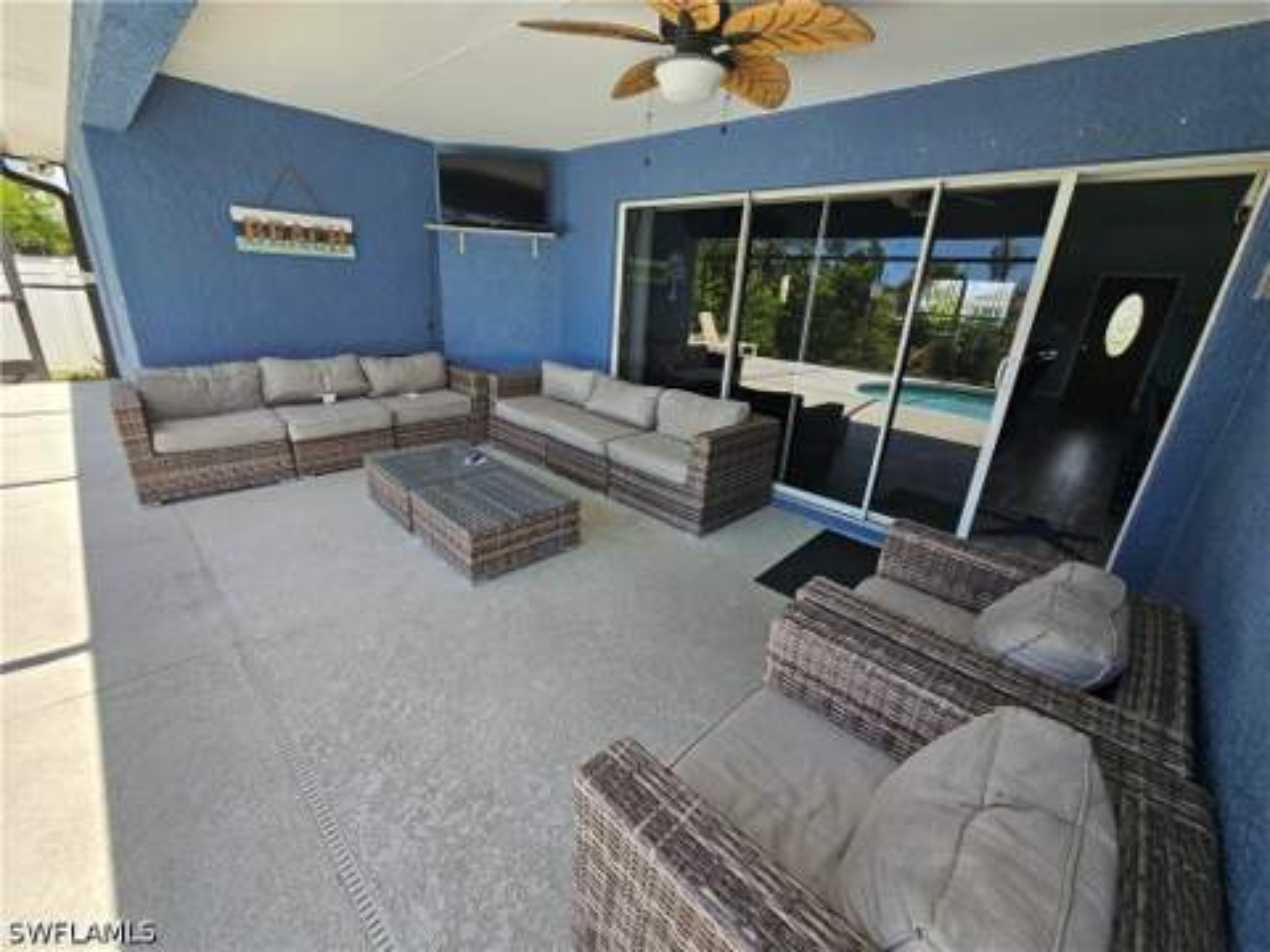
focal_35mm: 13
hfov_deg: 106.2
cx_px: 635
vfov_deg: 89.9
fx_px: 477
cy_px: 476
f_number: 2.2
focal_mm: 2.2
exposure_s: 1/327
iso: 50
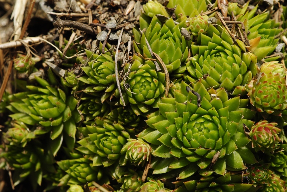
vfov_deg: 10.8
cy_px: 96
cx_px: 144
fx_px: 1018
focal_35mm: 128
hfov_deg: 16.0
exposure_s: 1/320
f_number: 8
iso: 100
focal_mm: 85
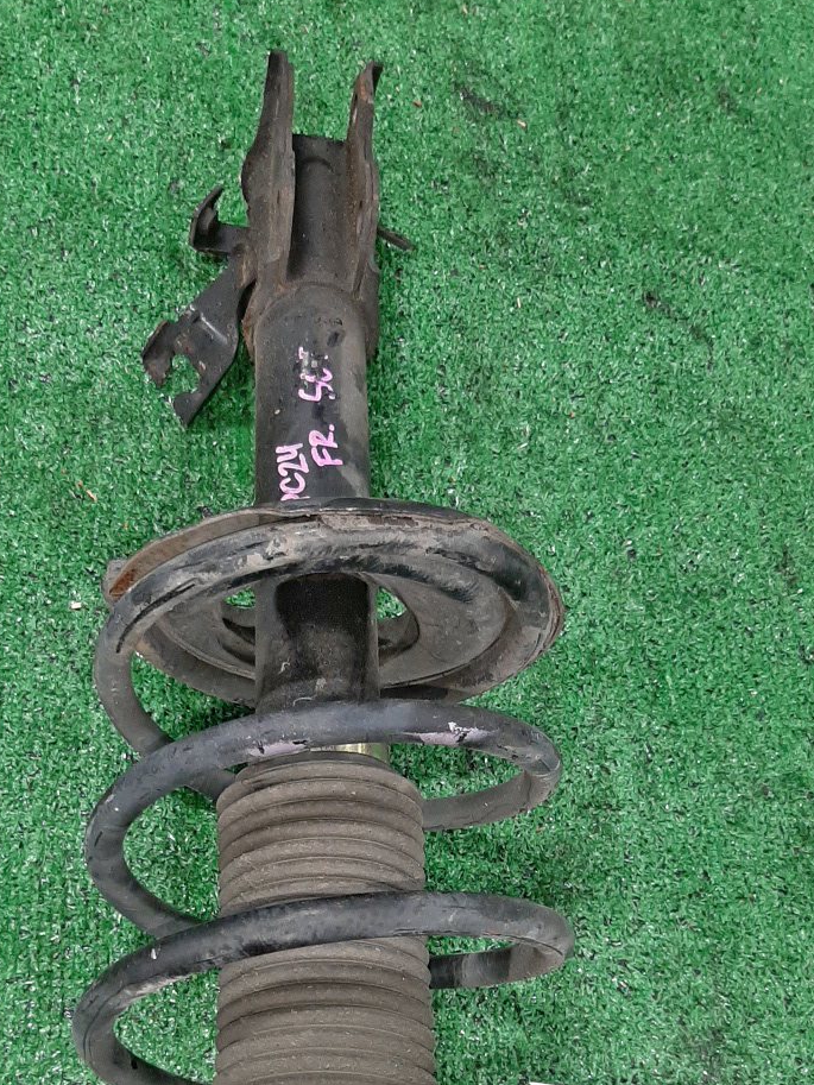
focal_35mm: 41
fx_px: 1285
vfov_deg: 44.2
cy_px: 821
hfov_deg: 35.0
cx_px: 322
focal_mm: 3.93
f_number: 1.7
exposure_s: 1/50
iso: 219
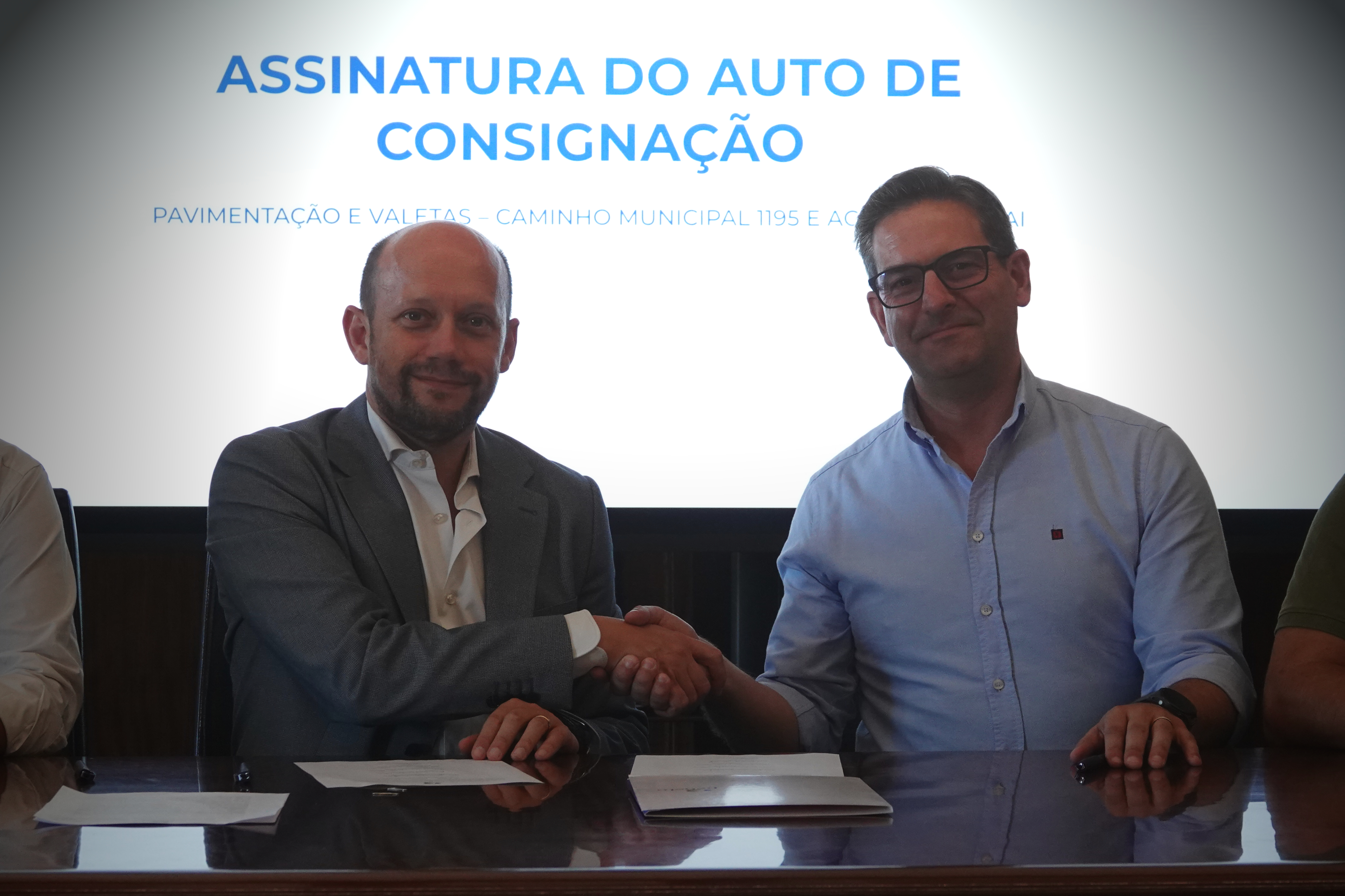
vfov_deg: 15.0
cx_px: 672
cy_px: 448
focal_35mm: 91
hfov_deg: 22.4
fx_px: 3400
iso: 1000
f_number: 3.5
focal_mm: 33.5
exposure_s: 1/160
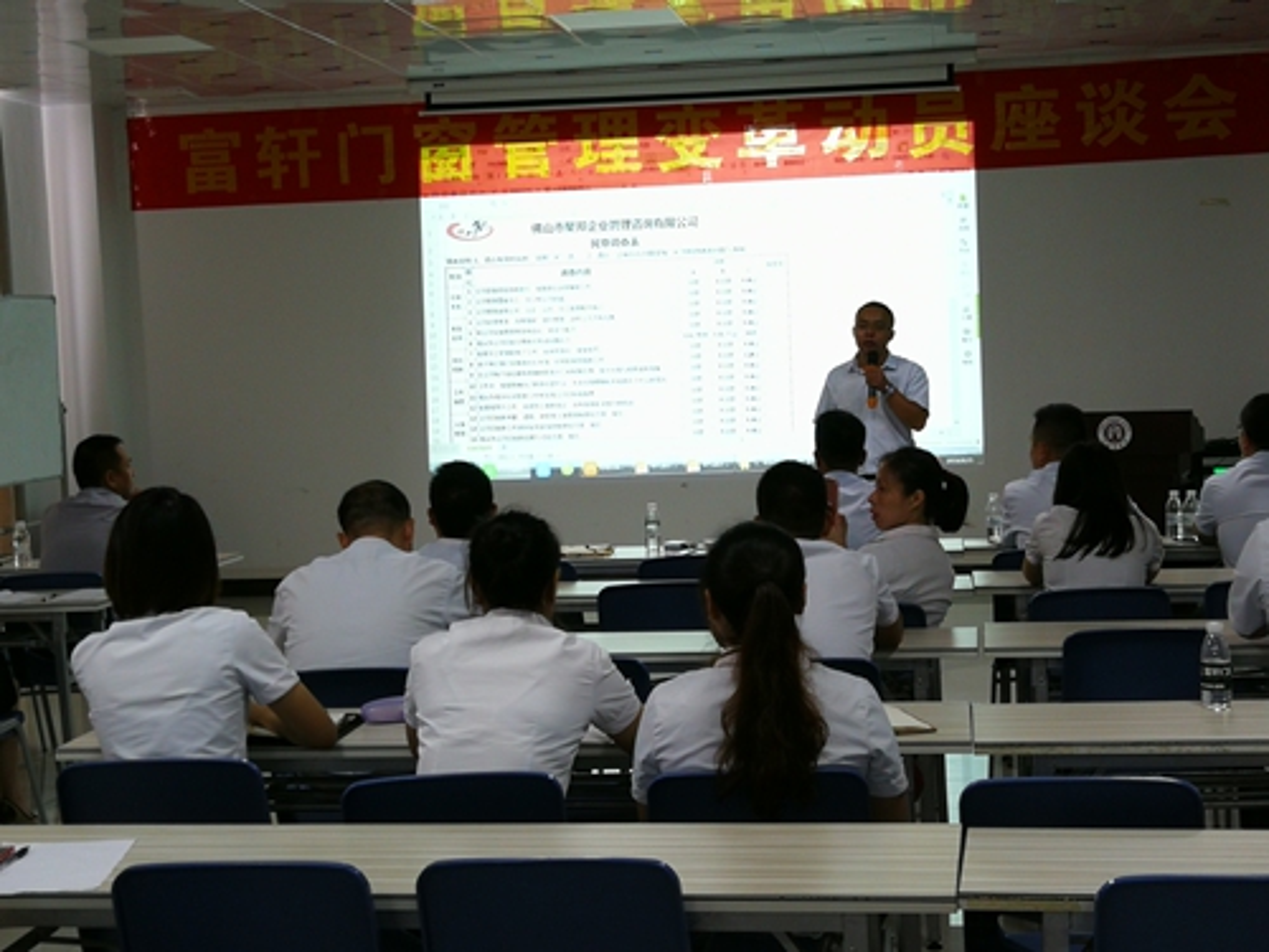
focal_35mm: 54
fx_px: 1980
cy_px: 476
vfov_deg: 27.0
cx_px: 634
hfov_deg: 35.5
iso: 160
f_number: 2.2
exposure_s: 1/30
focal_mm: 3.95
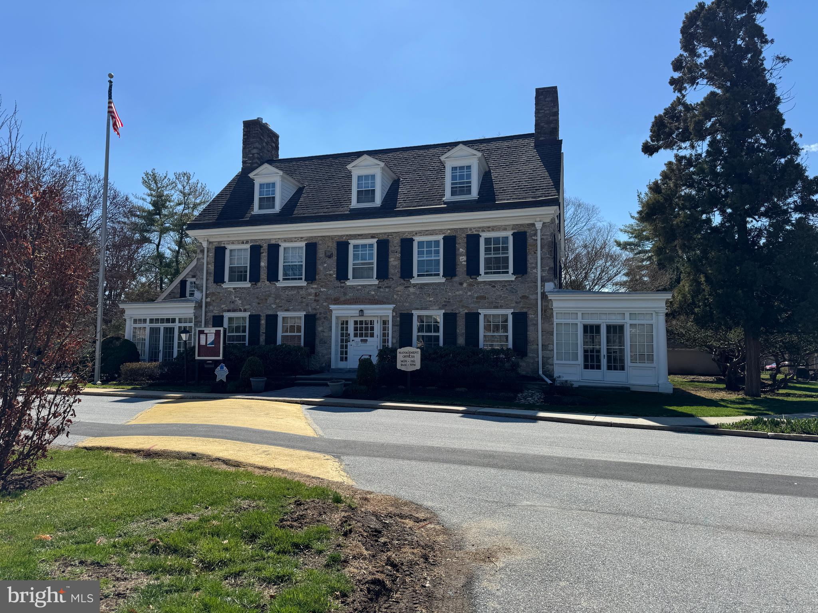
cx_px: 409
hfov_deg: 71.6
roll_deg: -0.8
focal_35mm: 24
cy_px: 306
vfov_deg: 56.8
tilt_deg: +3.8
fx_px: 567
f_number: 1.78
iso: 80
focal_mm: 6.76
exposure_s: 1/5814
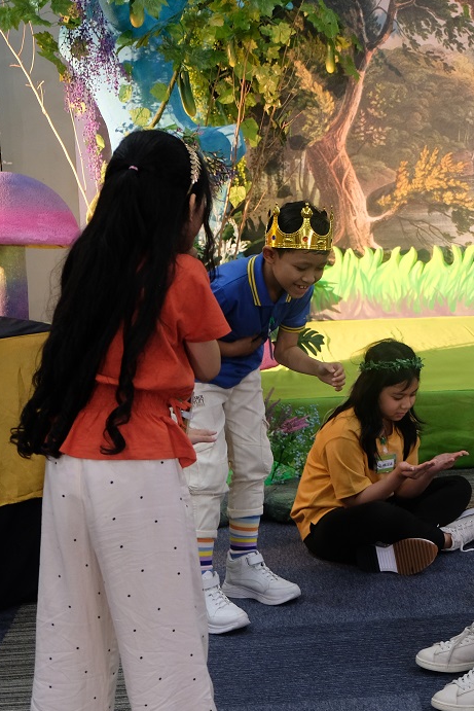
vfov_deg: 30.5
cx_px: 489
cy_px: 359
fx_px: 1303
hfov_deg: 19.9
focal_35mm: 66
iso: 800
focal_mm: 25.4
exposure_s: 1/38
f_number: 3.2
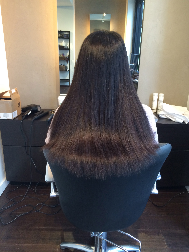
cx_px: 94
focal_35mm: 30
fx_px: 218
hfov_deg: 46.8
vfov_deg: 60.0
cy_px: 126
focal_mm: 4.12
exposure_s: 1/30
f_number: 2.2
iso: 160
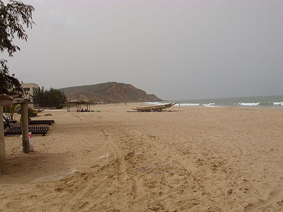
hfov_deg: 47.9
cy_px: 106
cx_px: 139
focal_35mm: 39
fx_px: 319
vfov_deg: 36.8
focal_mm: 6.3
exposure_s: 1/804
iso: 50
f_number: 4.9
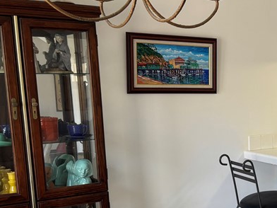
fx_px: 544
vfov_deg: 21.4
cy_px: 163
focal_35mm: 68
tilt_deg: -10.0
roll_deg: +0.3
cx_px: 327
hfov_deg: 25.7
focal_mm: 5.96
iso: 80
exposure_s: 1/120
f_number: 1.6
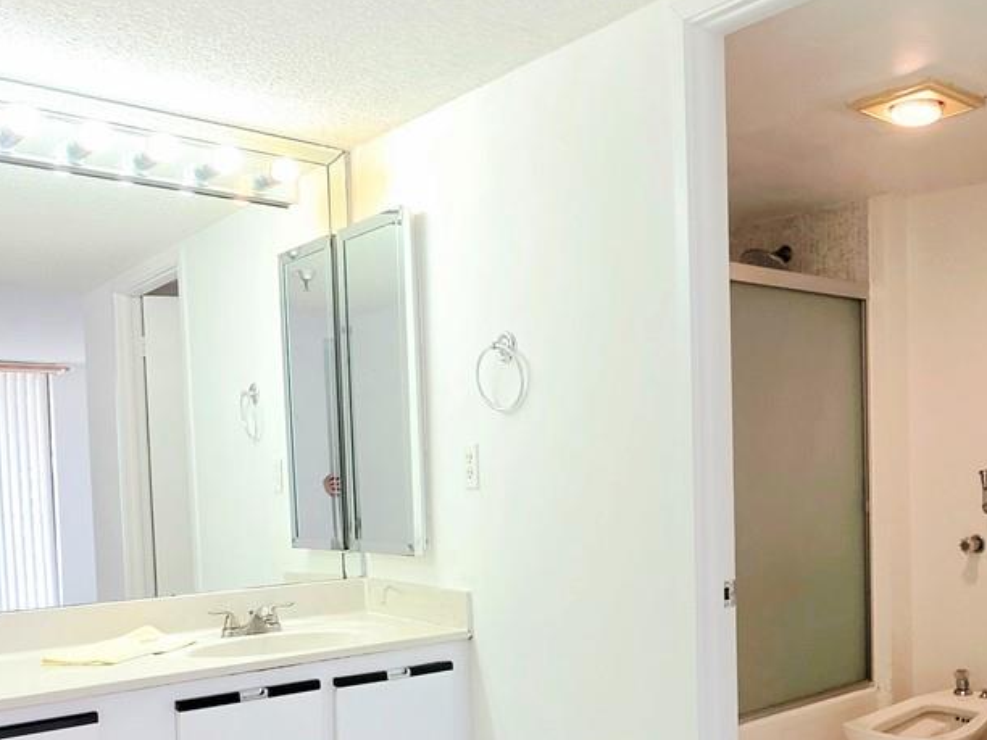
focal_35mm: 34
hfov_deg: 52.1
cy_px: 511
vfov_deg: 41.1
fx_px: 969
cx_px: 711
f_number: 1.9
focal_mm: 2.2
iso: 32
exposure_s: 1/120
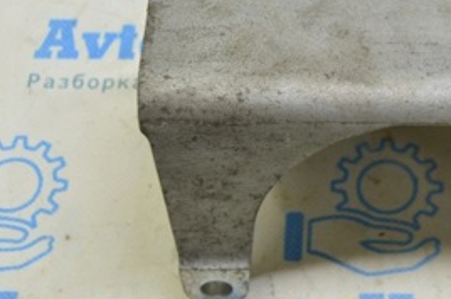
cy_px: 105
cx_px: 375
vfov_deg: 15.8
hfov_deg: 23.3
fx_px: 1076
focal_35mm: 86
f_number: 5.6
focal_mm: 24
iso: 400
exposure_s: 1/20
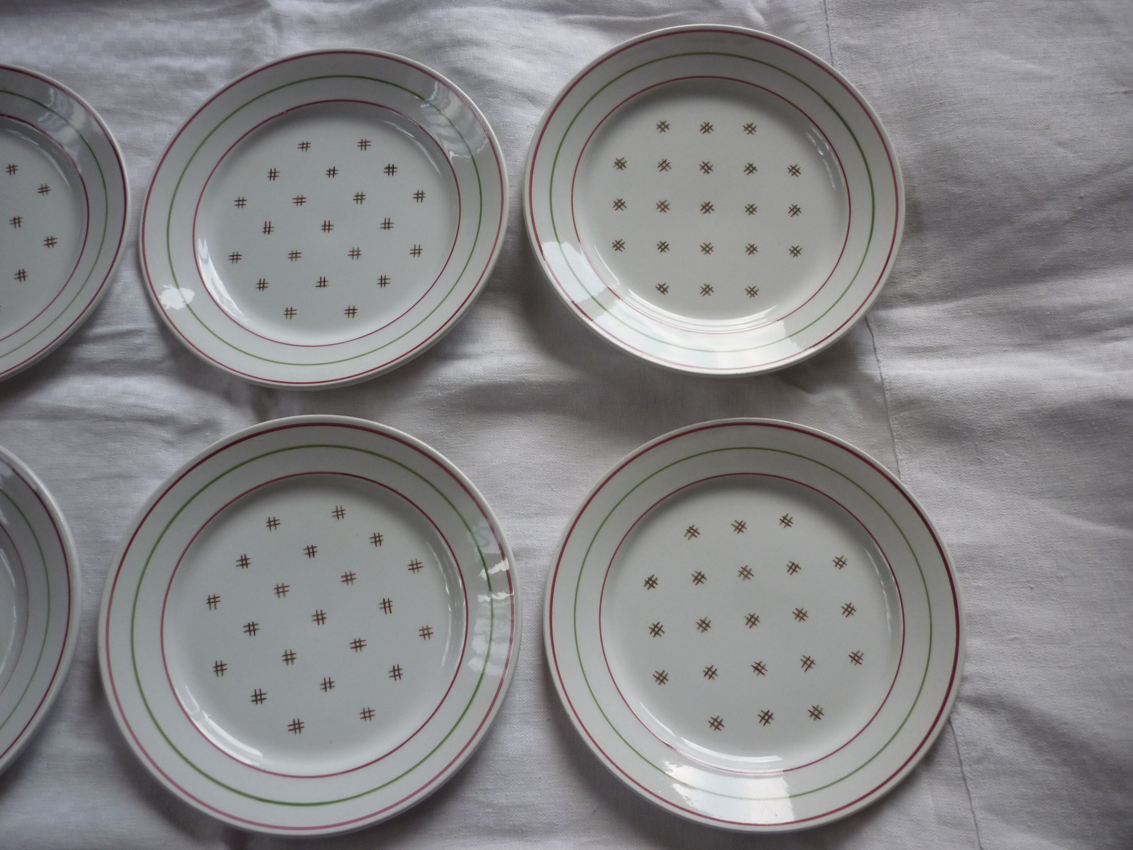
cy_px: 425
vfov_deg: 42.9
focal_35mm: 33
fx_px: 1080
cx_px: 566
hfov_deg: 55.4
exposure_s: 1/30
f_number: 2.8
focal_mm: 5.5
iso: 125
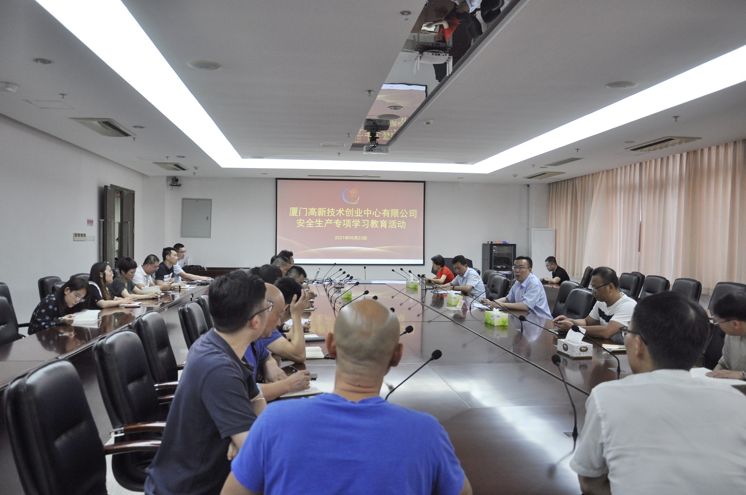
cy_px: 248
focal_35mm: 27
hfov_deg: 67.4
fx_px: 559
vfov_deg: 47.8
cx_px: 373
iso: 640
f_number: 4.5
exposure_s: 1/30
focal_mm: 18
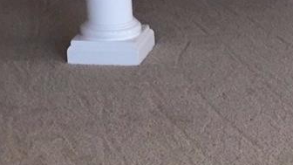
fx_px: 1095
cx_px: 416
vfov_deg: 8.6
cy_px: 79
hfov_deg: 14.4
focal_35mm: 141
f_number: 2.2
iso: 50
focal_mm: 4.15
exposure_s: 1/30
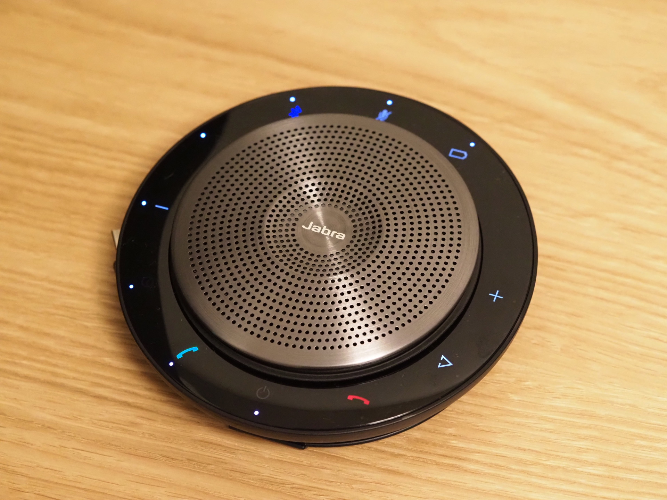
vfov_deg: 12.3
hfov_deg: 16.4
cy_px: 250
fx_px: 2312
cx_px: 334
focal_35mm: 120
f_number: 4
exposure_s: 1/100
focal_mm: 60
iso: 6400
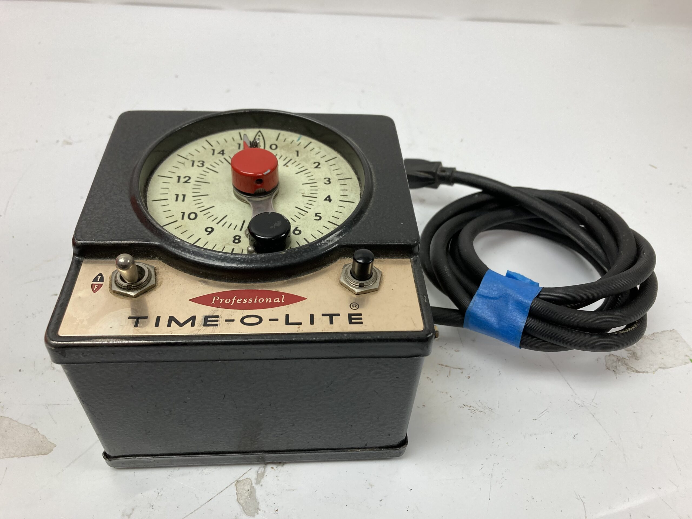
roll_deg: -3.5
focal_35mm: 28
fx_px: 560
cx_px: 346
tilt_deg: -44.1
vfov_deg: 49.7
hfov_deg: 63.4
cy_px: 260
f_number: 1.8
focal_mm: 3.99
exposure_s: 1/120
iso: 64
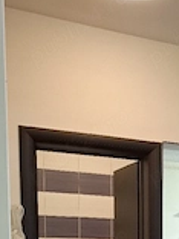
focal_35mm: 59
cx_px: 228
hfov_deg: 22.4
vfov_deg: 28.5
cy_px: 285
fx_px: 407
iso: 400
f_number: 1.8
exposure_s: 1/33
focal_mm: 5.54
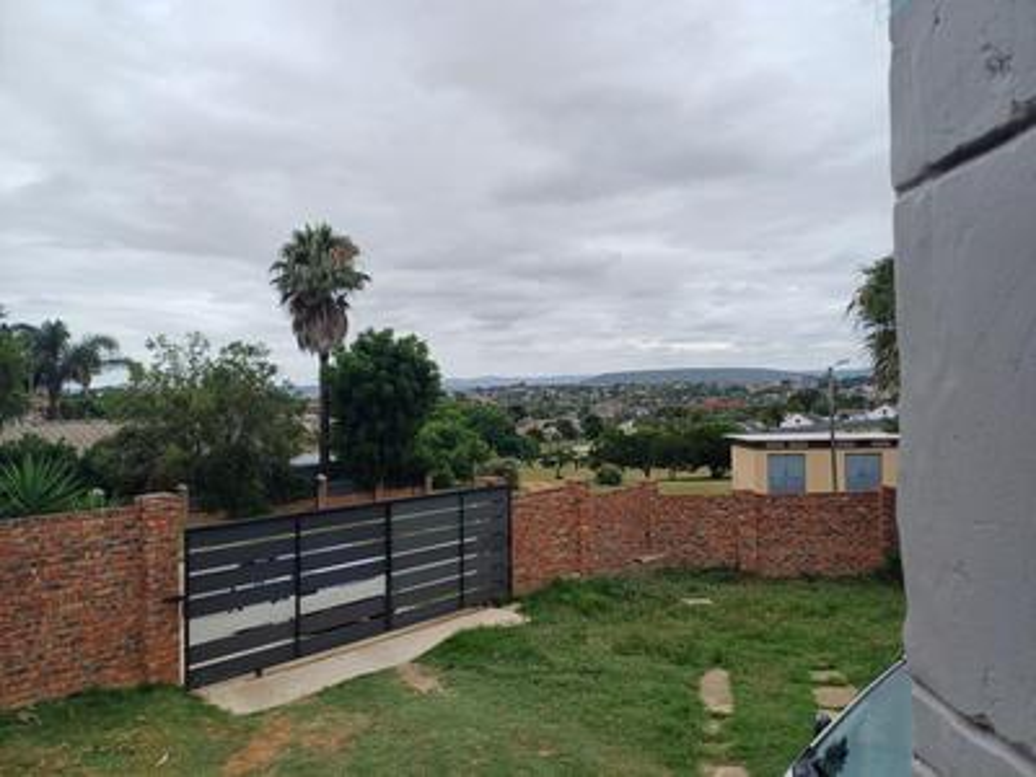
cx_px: 518
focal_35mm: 25
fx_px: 748
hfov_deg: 69.4
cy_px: 388
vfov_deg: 54.9
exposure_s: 1/898
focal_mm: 4.65
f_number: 1.8
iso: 50
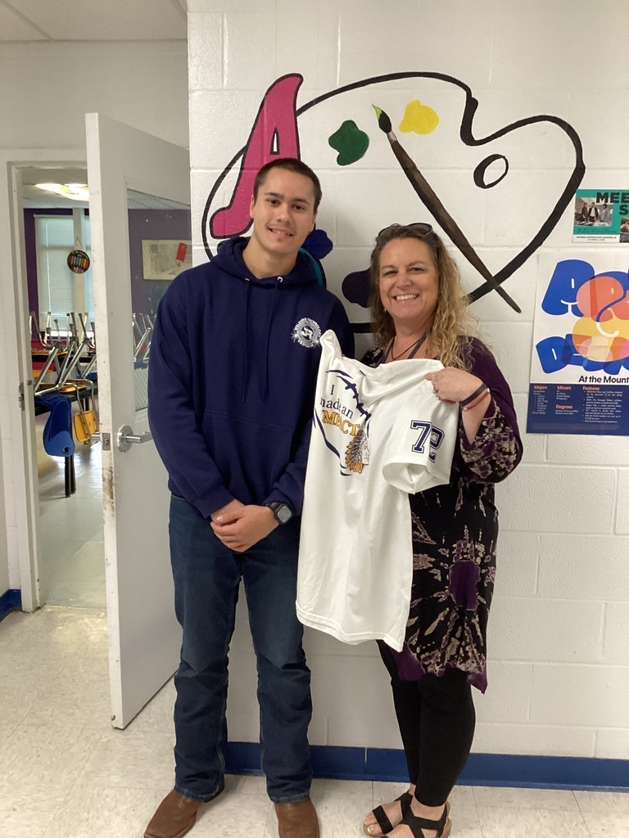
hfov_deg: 45.4
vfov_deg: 58.4
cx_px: 314
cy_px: 419
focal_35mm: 31
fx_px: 751
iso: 320
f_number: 2.4
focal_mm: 3.3
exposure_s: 1/50
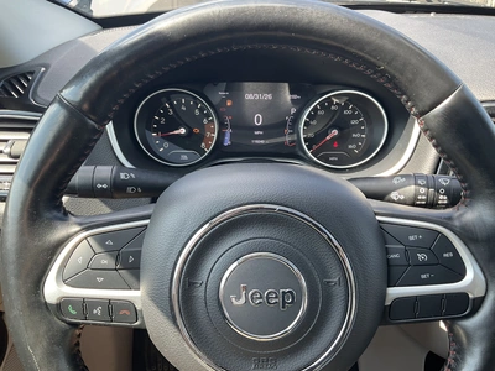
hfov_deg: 61.7
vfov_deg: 48.2
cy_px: 186
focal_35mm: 29
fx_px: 415
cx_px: 248
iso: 32
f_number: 1.8
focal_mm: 3
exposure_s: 1/122
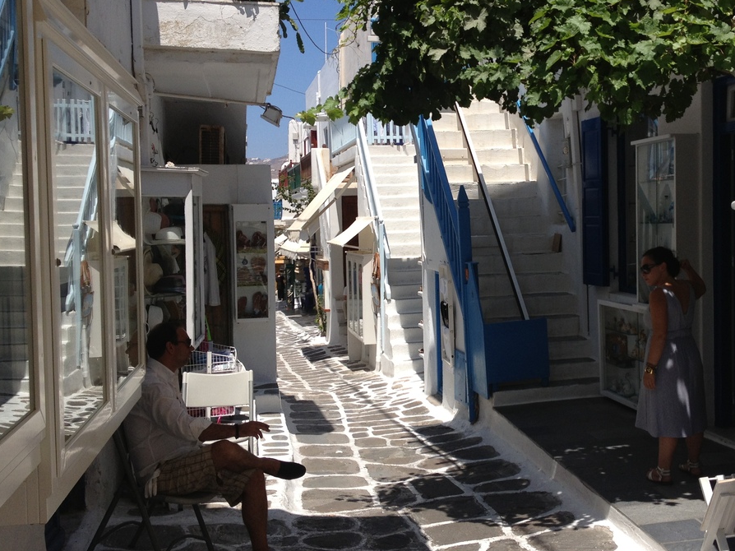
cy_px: 257
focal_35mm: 47
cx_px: 485
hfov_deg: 40.0
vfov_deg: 30.9
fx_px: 998
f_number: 2.4
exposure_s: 1/1972
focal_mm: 4.28
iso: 50
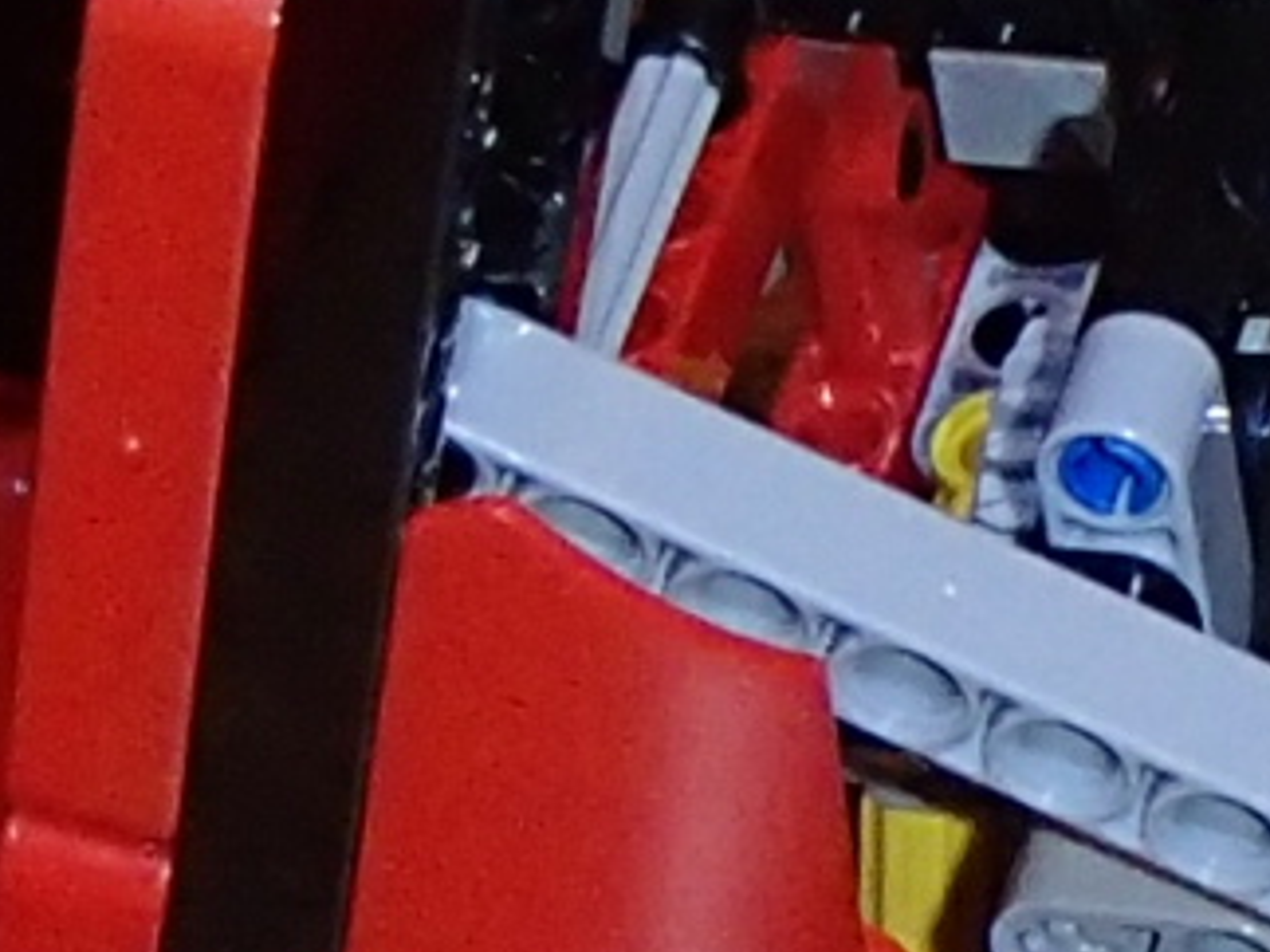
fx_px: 11626
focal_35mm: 317
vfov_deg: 4.7
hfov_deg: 6.2
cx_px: 1671
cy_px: 570
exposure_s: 1/40
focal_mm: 7.28
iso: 400
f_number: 4.7
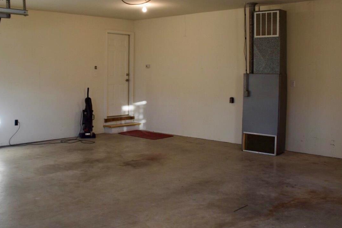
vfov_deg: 29.8
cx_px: 126
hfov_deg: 43.2
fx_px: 427
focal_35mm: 45
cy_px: 93
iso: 450
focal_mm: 20
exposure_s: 1/60
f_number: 4
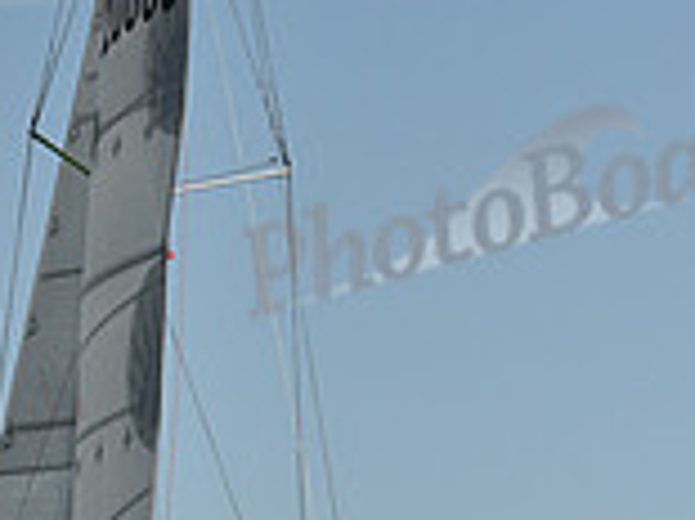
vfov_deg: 5.9
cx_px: 11
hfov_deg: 7.8
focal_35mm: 252
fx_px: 5056
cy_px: 498
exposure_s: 1/2000
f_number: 7.1
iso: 320
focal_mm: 70
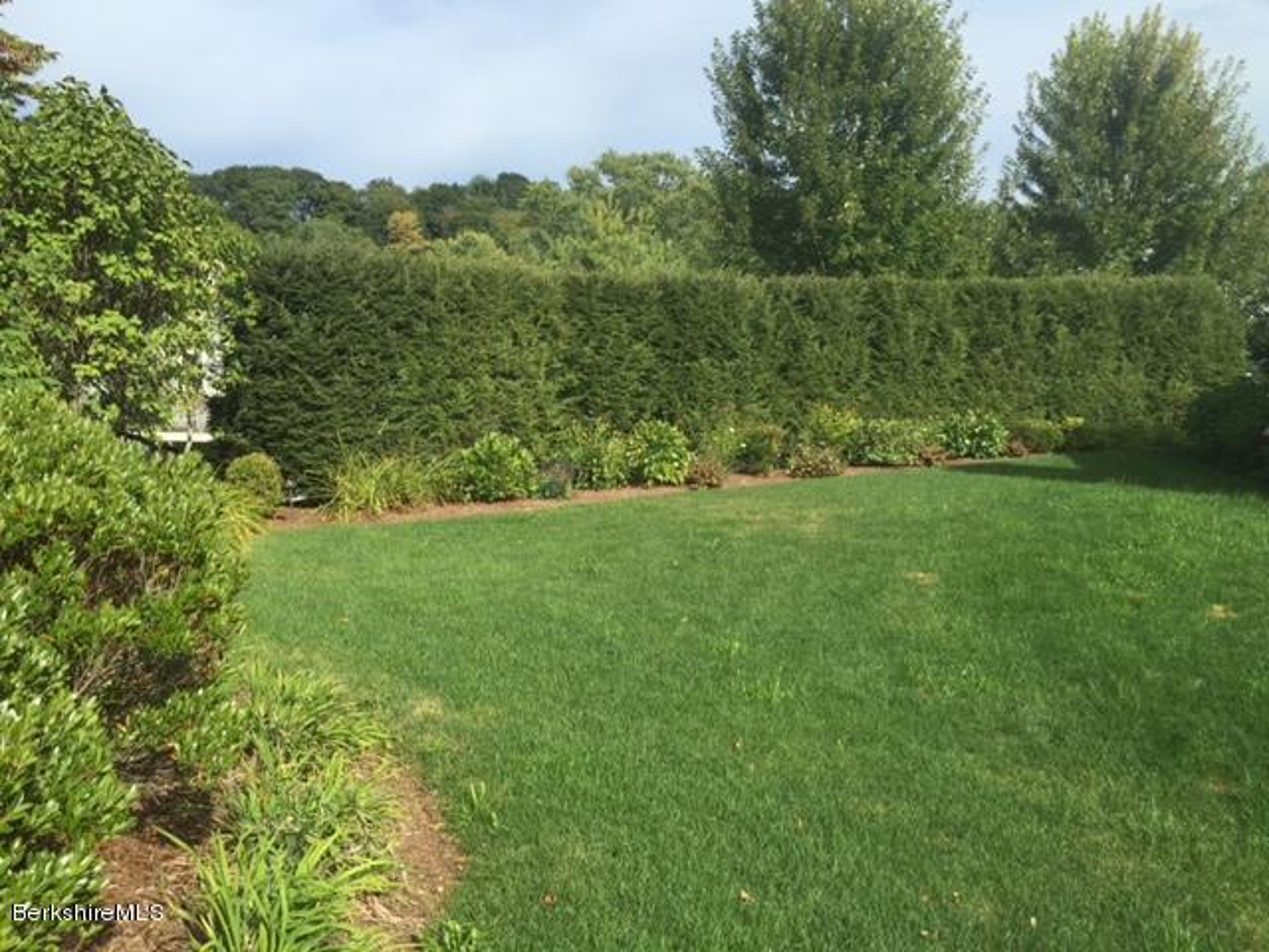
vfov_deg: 48.2
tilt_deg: -9.5
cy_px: 476
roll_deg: -0.1
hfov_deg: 61.7
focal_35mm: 29
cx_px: 634
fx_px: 1063
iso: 32
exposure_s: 1/1883
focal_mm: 4.15
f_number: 2.2
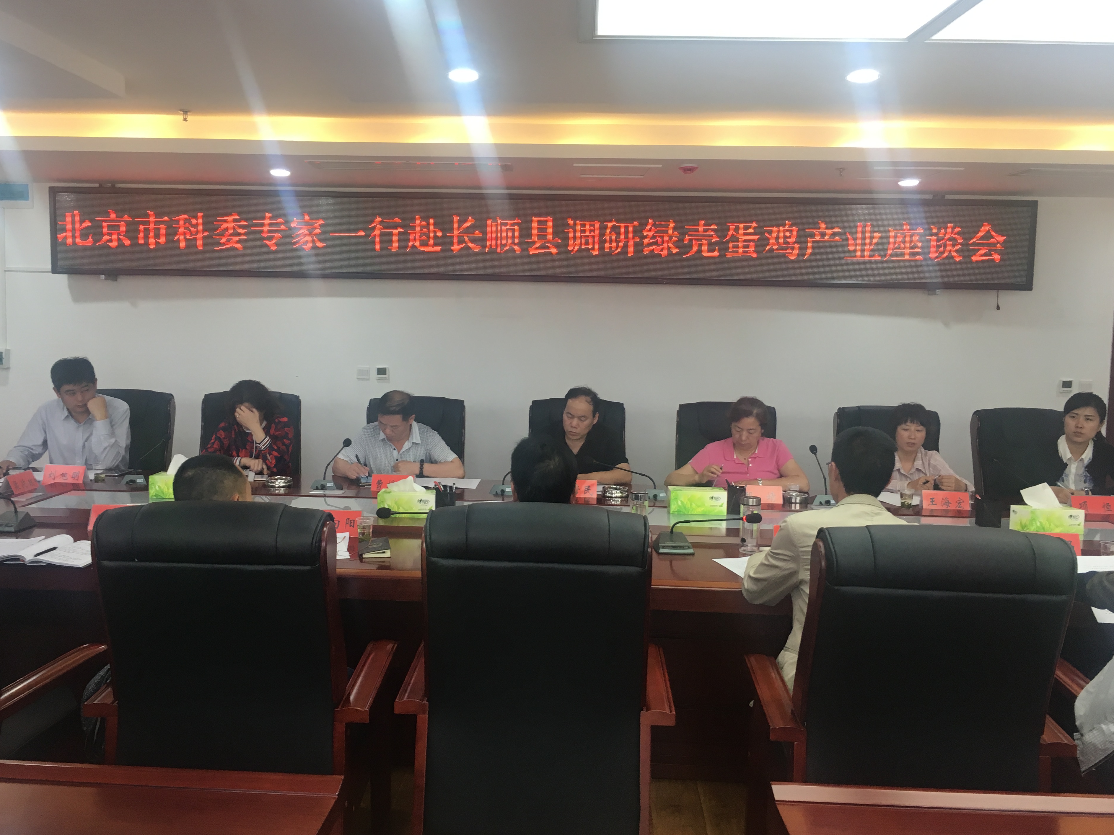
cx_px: 531
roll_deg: -2.0
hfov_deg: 58.3
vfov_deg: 45.4
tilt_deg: -5.6
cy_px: 417
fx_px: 998
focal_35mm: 31
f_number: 2.2
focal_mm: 4.15
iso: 64
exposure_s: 1/33
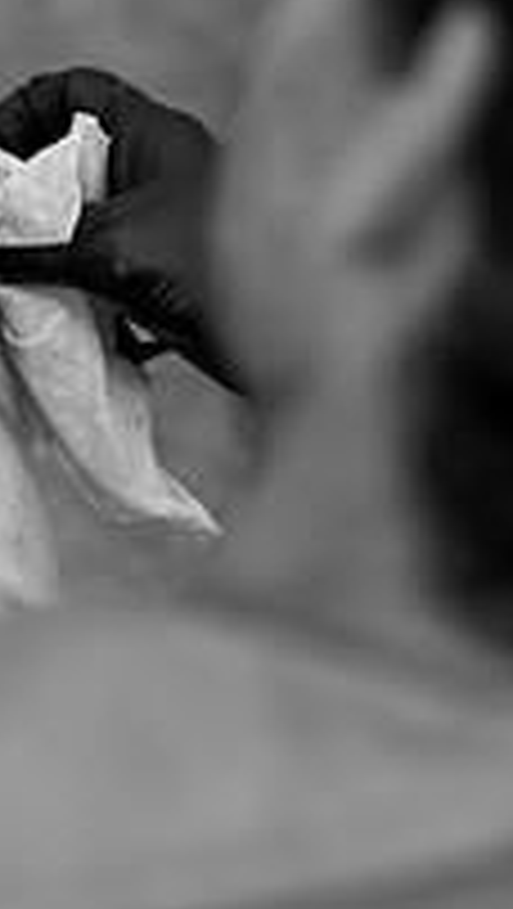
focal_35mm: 163
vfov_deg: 13.2
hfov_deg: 7.5
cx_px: 122
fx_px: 3932
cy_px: 472
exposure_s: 1/125
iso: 1250
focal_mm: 70
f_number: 3.2
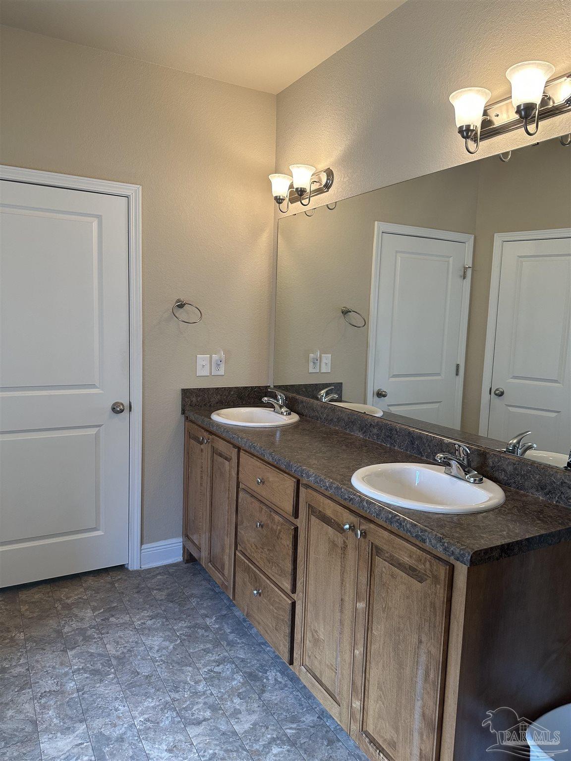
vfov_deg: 71.6
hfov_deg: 56.8
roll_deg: -2.1
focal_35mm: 24
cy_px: 380
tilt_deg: -6.6
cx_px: 286
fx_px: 528
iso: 200
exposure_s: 1/120
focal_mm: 6.86
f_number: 1.78
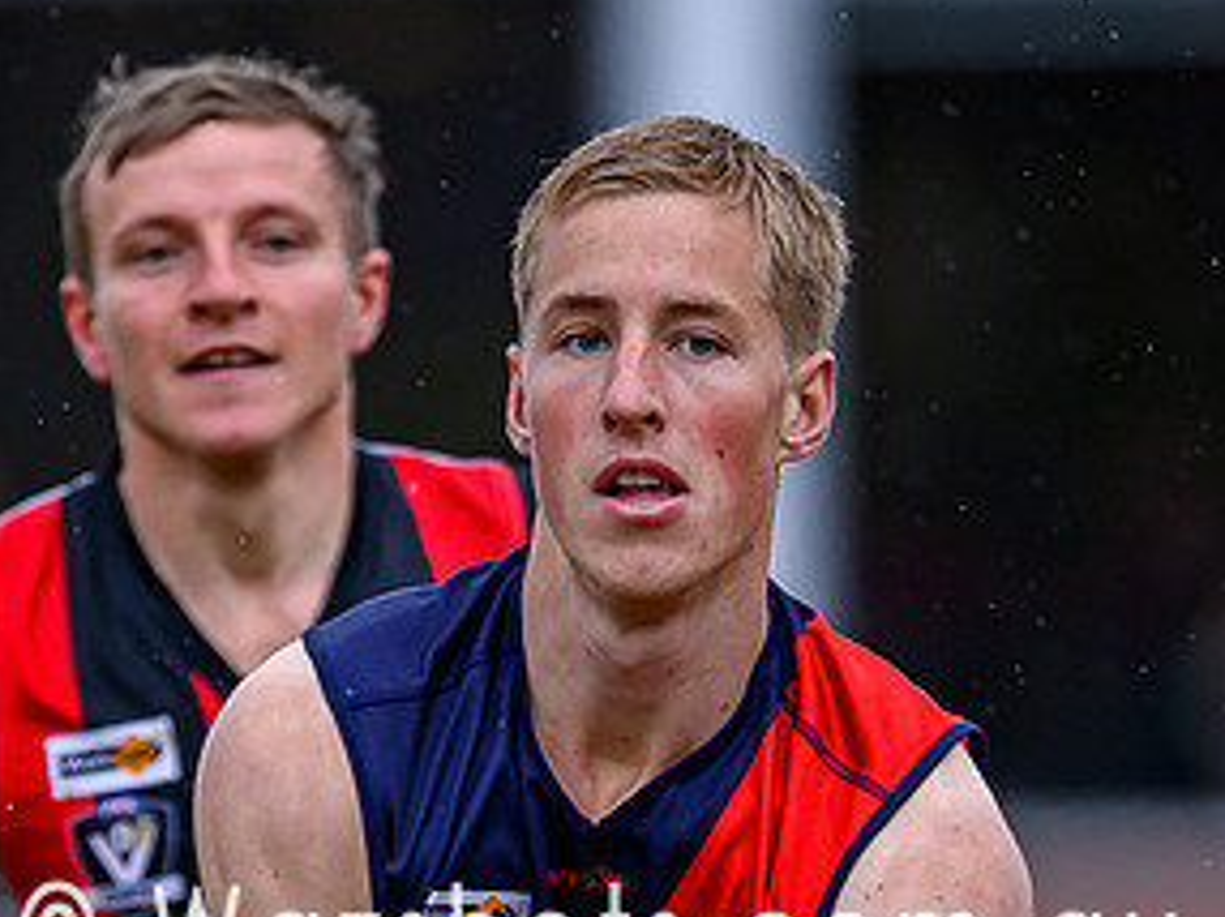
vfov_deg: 0.9
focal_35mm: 1610
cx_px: 377
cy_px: 1154
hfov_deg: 1.2
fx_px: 56927
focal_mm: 500
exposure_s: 1/1250
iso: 720
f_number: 4
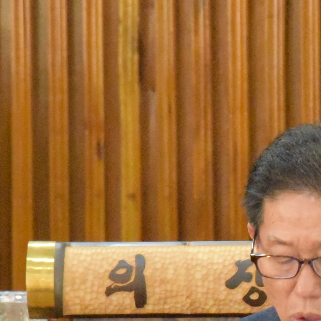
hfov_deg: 1.6
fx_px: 11750
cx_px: 414
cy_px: 265
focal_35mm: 1120
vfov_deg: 1.6
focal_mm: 300
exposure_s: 1/200
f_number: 10
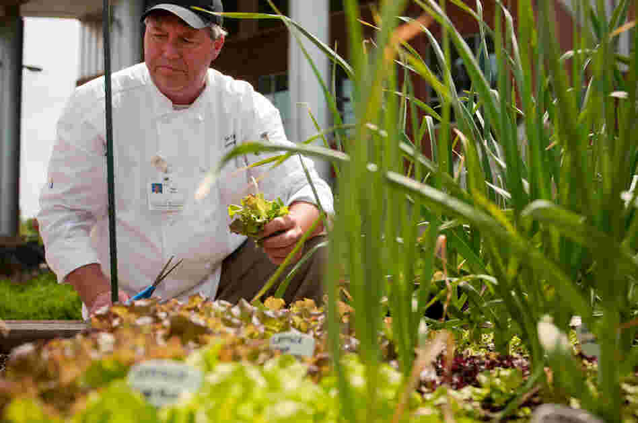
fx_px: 637
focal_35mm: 36
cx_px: 319
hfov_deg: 53.2
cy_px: 212
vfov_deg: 36.8
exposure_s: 1/6400
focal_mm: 24
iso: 400
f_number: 2.8
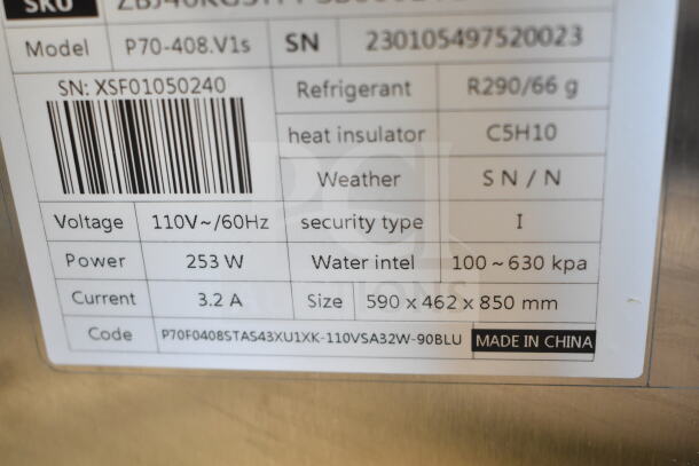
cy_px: 233
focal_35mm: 48
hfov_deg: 41.1
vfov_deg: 28.1
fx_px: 932
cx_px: 350
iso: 2500
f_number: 4.5
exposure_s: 1/50
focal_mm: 32
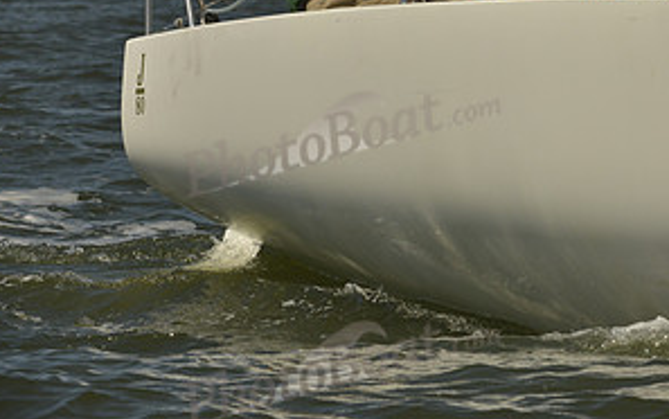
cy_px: -10
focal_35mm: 418
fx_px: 7625
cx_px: 619
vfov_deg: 3.1
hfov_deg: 5.0
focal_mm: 210
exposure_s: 1/1600
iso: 280
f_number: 11
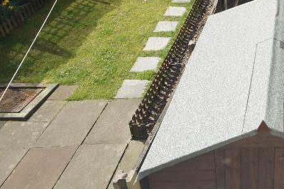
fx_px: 333
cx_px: 324
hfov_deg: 37.3
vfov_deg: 28.0
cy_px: -34
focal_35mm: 42
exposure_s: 1/125
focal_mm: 11
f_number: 10
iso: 200
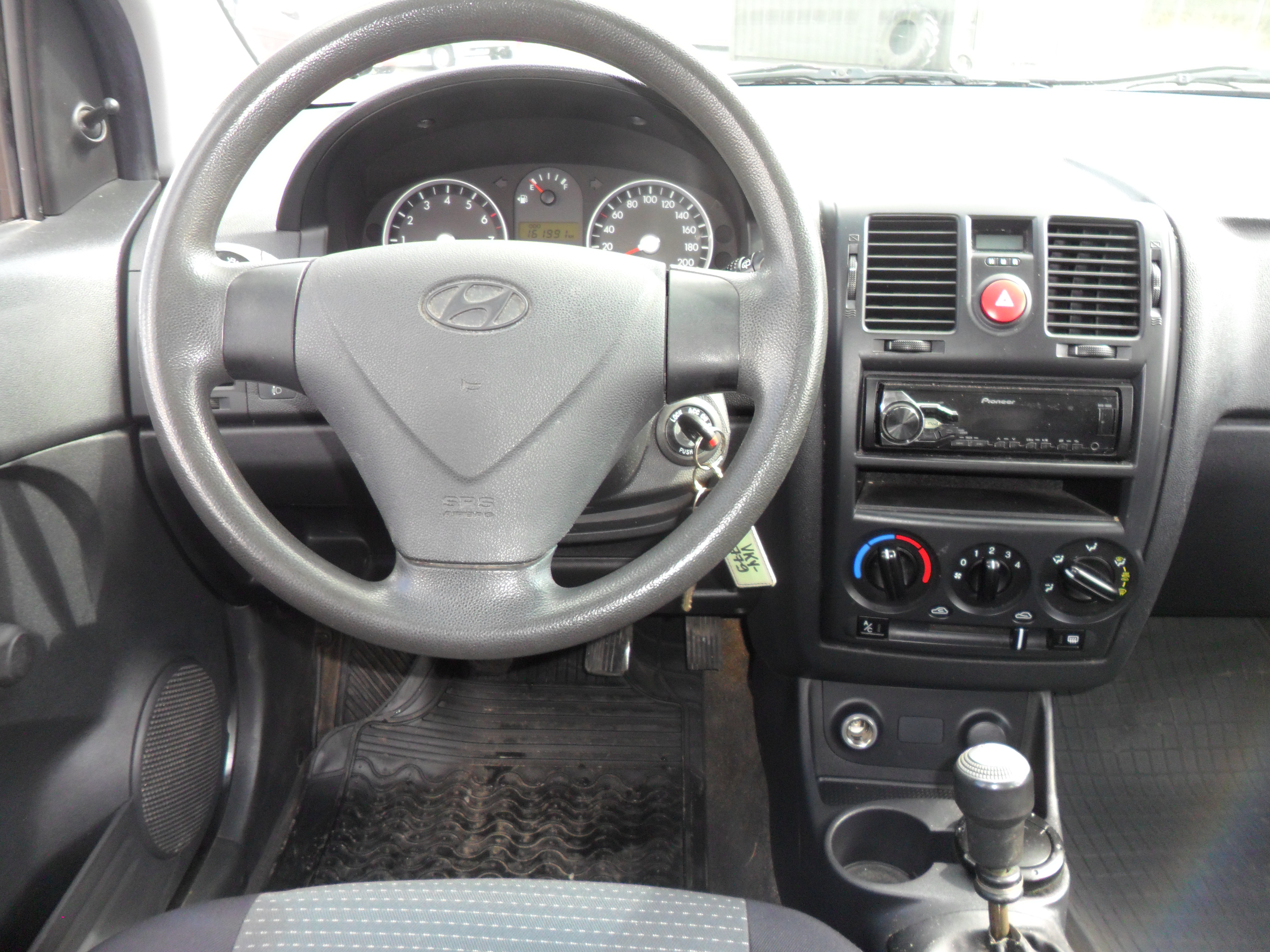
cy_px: 476
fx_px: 991
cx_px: 635
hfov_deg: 65.3
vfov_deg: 51.4
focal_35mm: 27
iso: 100
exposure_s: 1/45
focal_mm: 4.9
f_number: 3.5
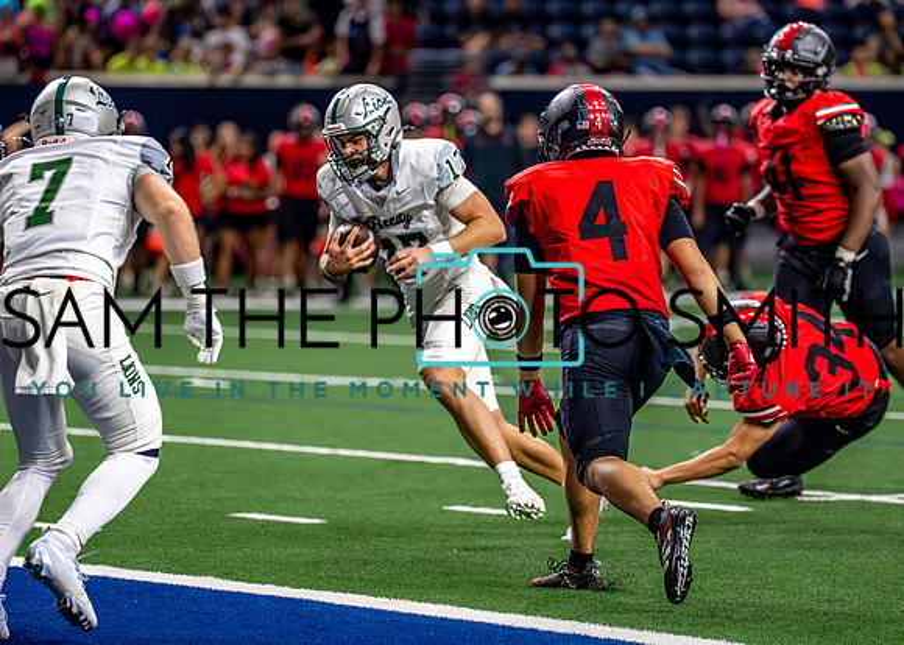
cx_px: 450
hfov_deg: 7.9
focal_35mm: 254
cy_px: 291
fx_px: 6521
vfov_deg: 5.7
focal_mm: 171
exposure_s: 1/1600
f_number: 2.8
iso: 4000
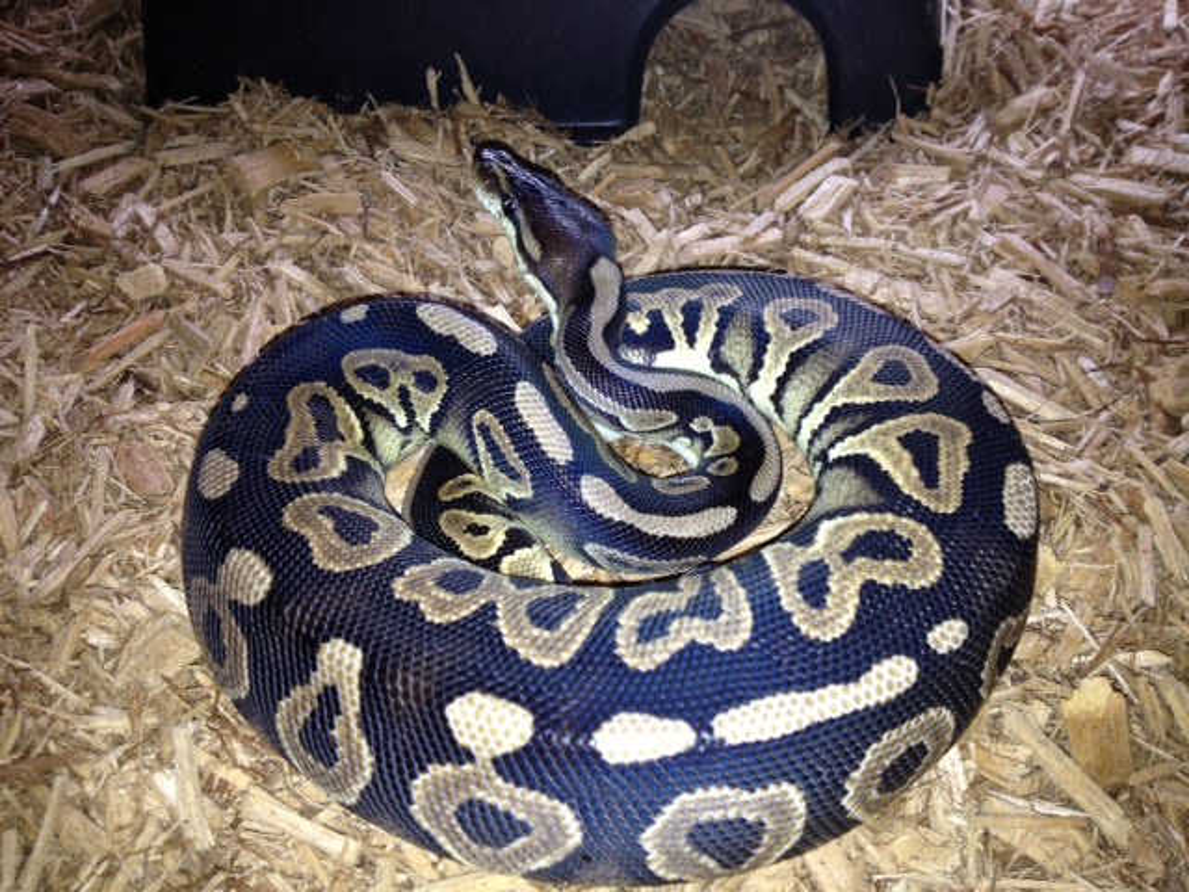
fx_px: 1202
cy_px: 446
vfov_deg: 40.7
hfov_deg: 52.6
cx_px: 594
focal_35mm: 35
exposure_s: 1/30
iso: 50
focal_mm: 4.28
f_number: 2.4
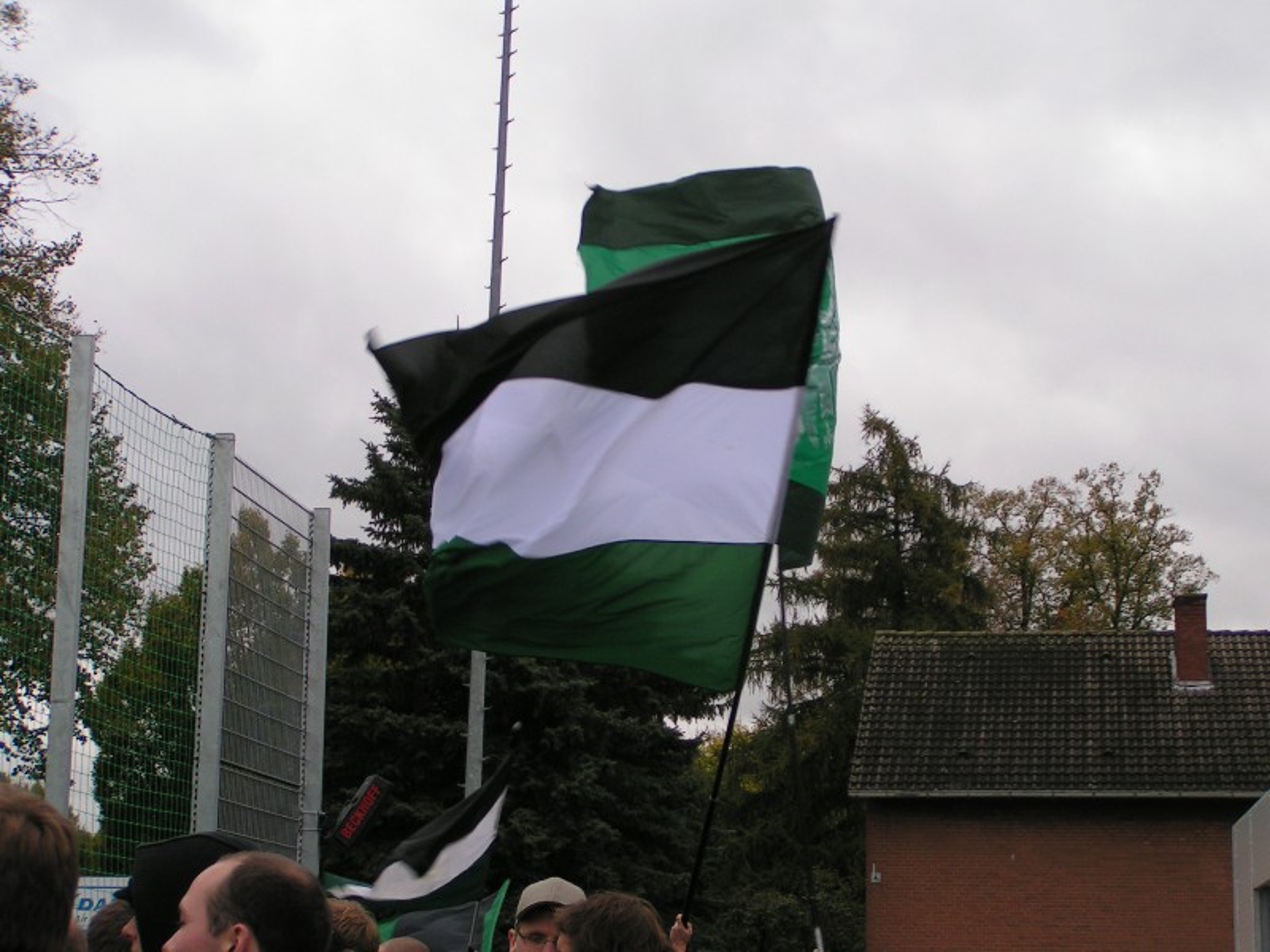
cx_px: 635
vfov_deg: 21.6
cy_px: 476
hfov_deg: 28.6
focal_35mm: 68
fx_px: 2495
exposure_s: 1/125
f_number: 3.2
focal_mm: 10.5
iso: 50
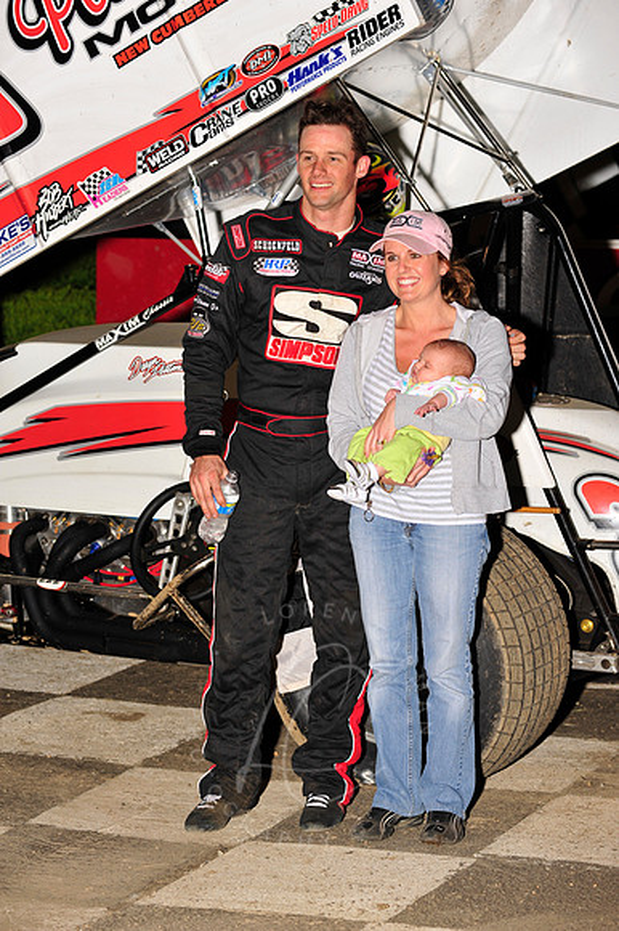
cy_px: 466
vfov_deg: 19.5
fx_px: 2711
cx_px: 310
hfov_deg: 13.0
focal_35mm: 105
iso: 500
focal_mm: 105
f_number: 5.6
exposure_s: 1/250
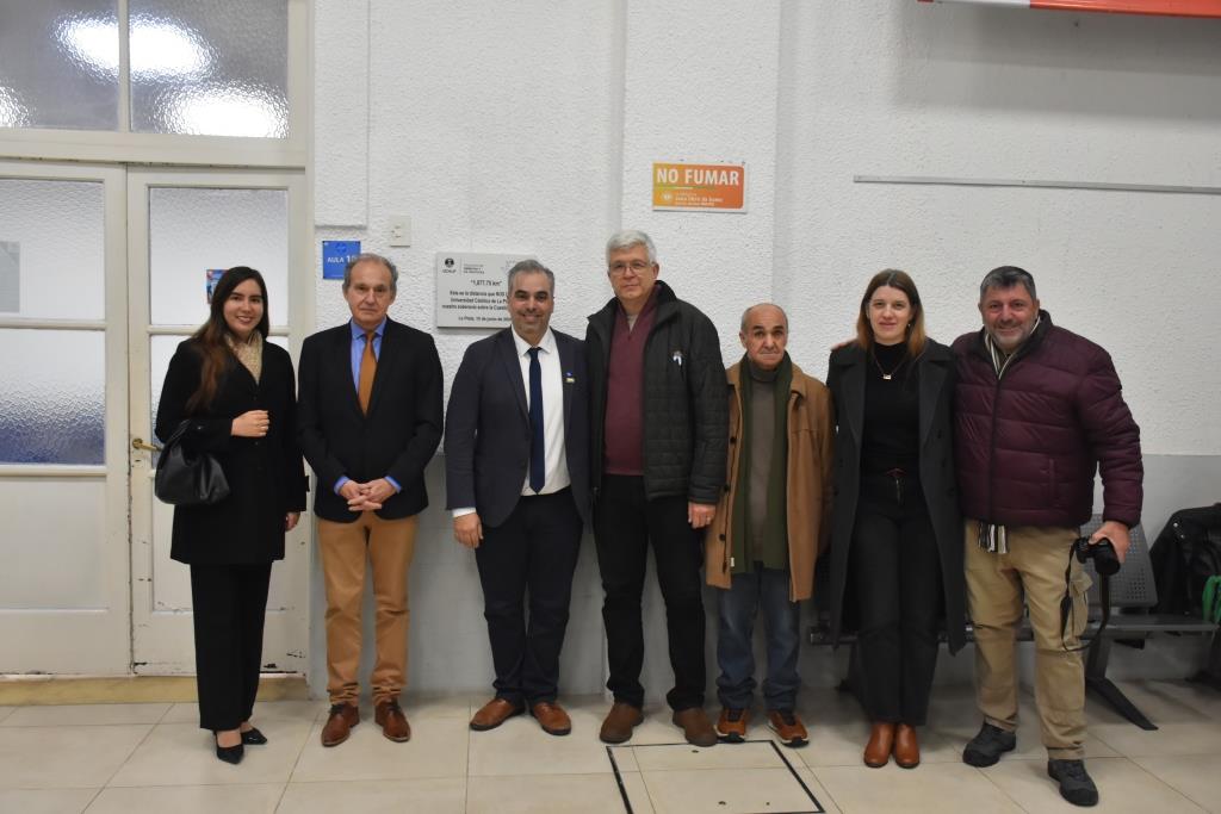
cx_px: 610
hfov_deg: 57.2
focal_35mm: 33
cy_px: 407
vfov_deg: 40.0
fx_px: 1119
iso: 1600
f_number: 5
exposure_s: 1/100
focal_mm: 22
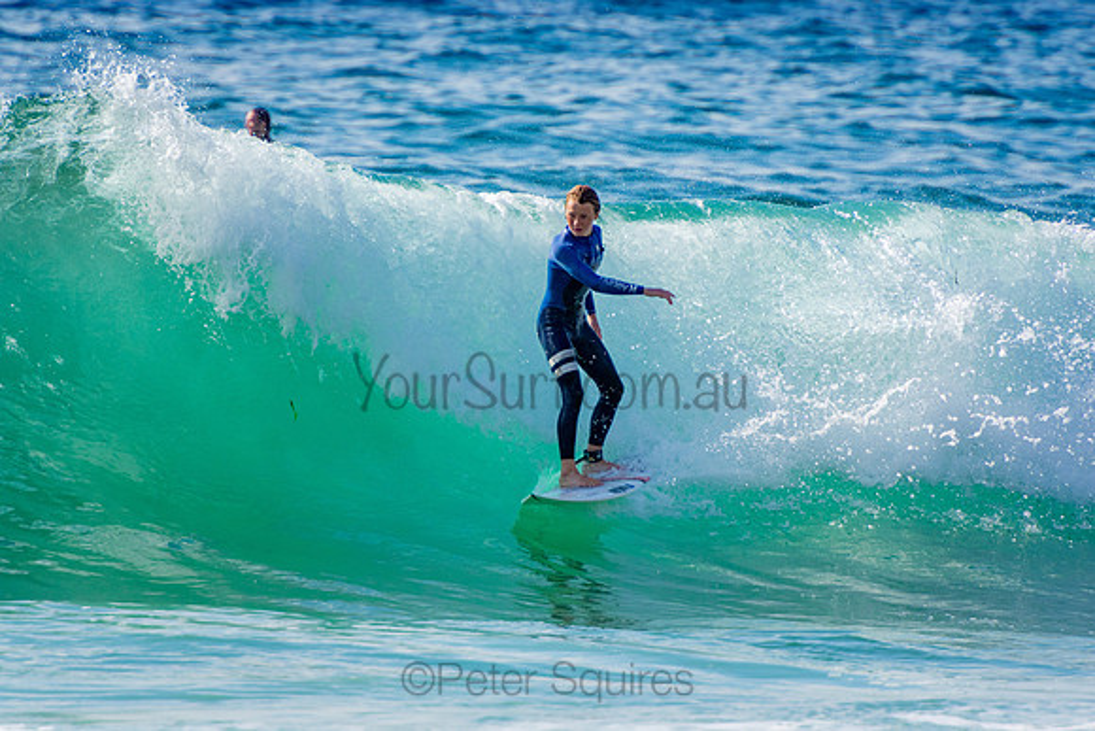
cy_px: 366
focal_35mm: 600
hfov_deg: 3.4
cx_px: 548
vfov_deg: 2.3
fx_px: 18253
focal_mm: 400
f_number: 5.6
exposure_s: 1/2000
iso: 320
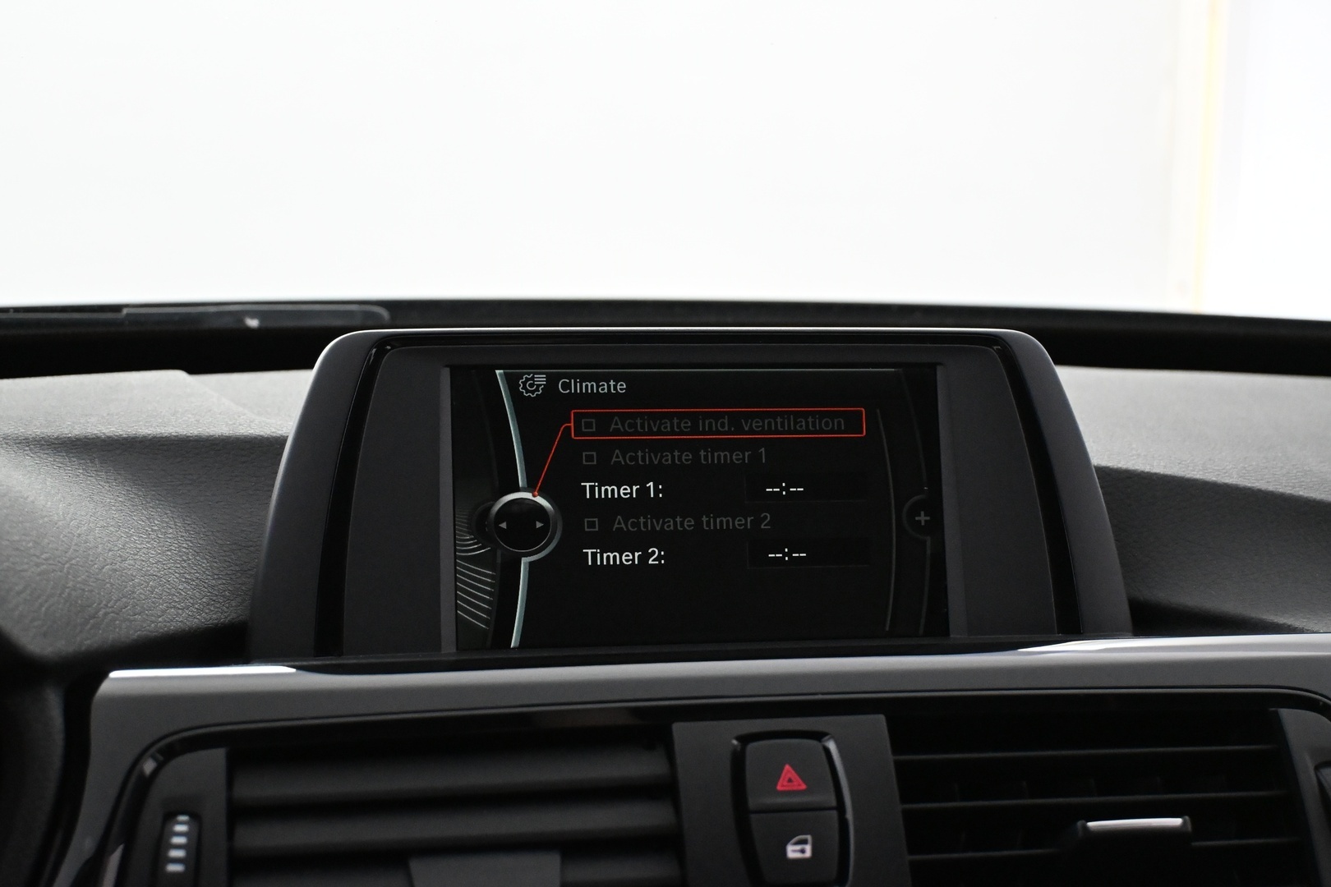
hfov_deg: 37.9
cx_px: 666
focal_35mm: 52
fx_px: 1941
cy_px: 444
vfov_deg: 25.8
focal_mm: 35
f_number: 5.3
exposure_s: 1/60
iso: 5600
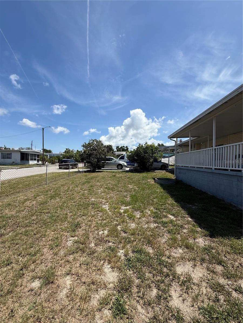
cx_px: 122
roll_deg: -1.3
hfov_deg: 85.7
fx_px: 131
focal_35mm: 14
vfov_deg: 102.1
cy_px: 162
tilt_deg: +1.4
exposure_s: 1/2841
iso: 50
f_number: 2.2
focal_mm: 2.22
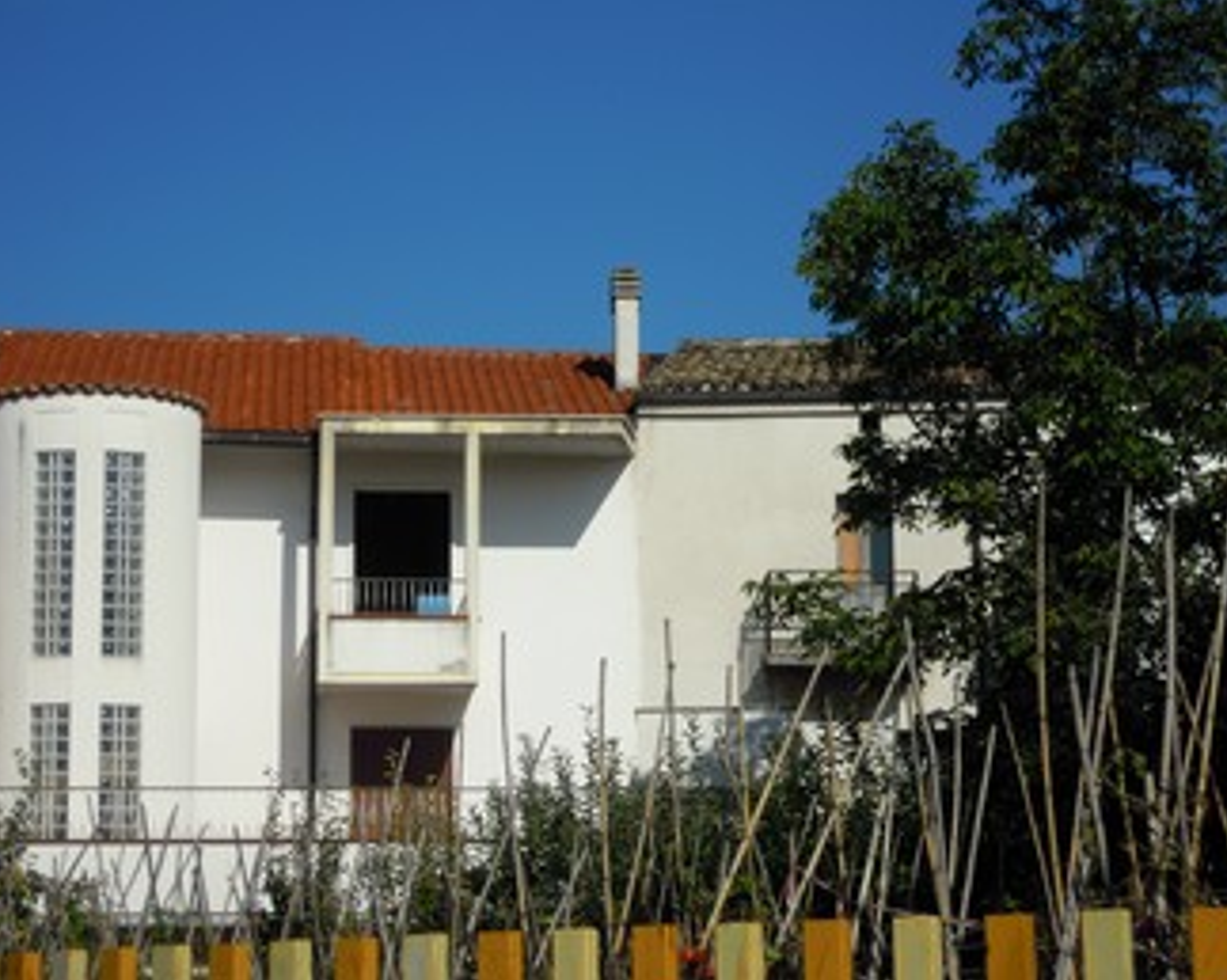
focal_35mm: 92
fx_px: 3339
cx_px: 589
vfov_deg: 16.7
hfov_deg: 20.8
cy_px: 486
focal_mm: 15.5
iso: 100
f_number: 9.8
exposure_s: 1/320
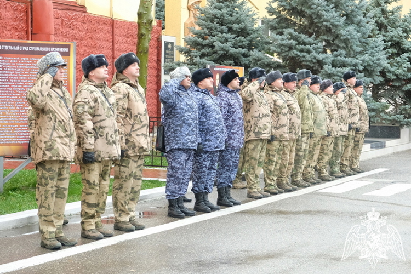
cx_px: 206
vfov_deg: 16.5
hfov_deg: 24.5
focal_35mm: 83
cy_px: 137
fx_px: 948
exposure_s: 1/220
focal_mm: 55
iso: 2000
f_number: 5.6
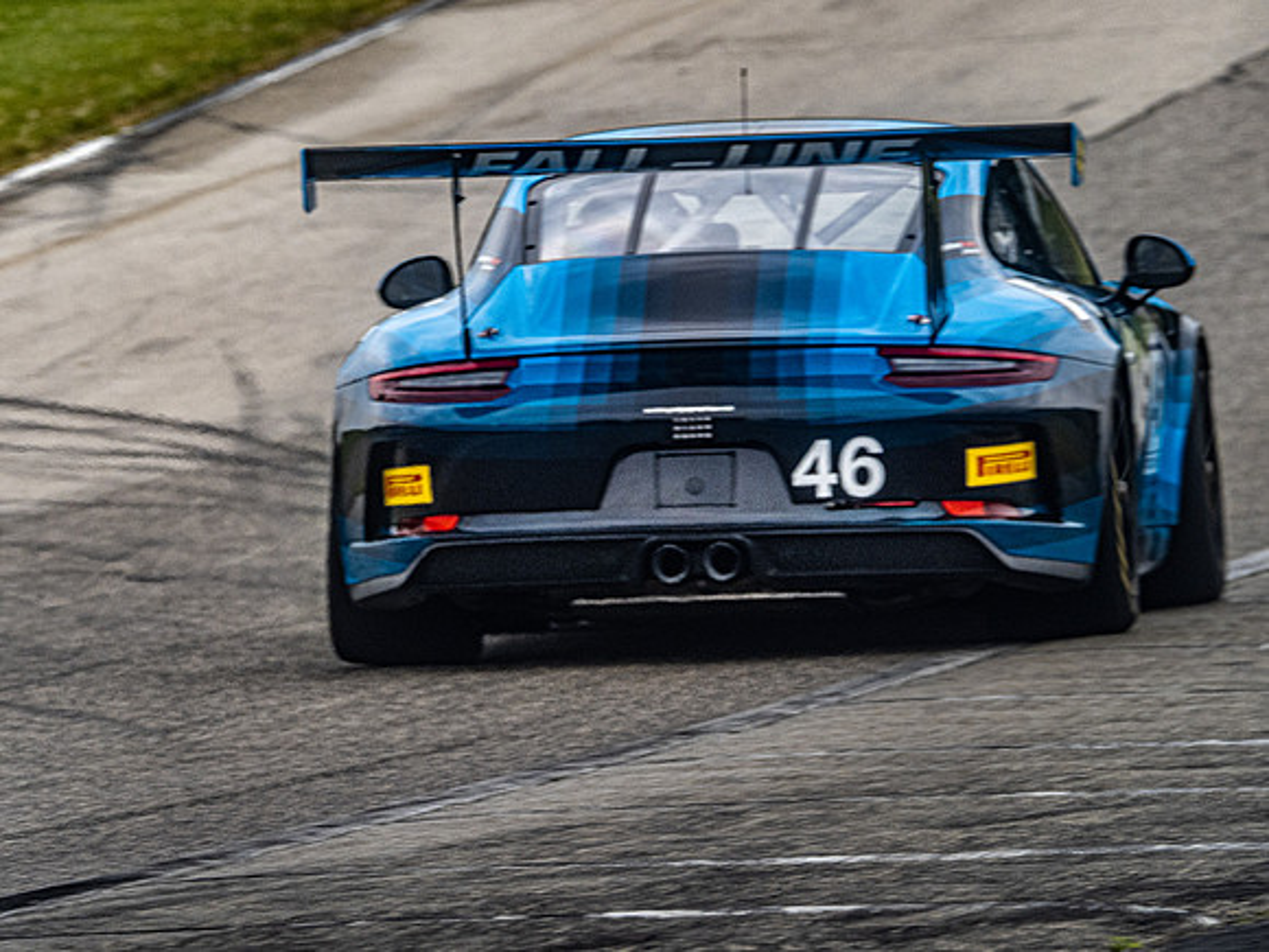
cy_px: 476
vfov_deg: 1.8
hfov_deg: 2.4
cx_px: 634
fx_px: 30831
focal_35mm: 841
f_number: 8
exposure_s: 1/400
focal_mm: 420
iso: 400
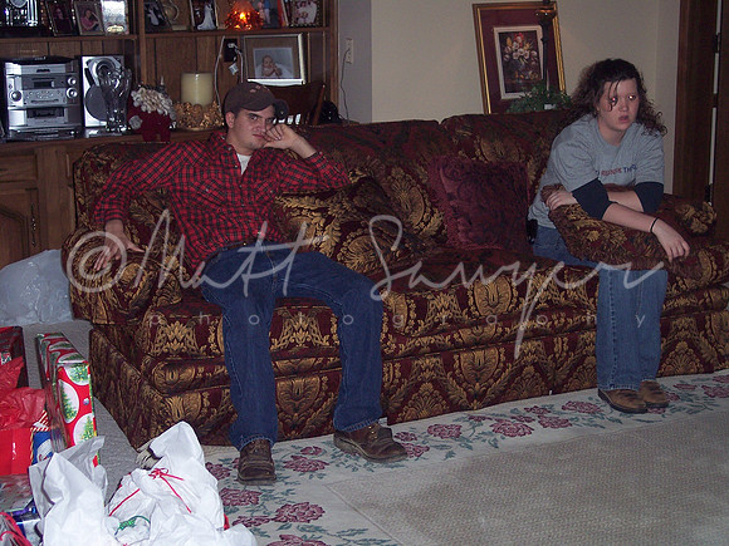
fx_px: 1369
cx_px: 364
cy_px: 273
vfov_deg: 22.6
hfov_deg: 29.8
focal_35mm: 65
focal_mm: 13.3
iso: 140
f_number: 3.4
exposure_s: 1/90
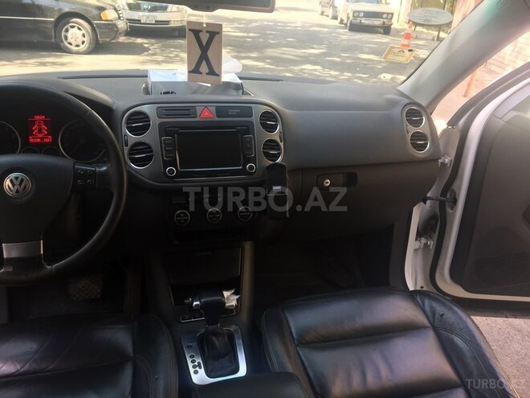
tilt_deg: -25.3
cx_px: 265
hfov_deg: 61.7
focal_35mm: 29
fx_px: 444
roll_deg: -6.0
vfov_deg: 48.2
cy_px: 199
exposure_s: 1/100
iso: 50
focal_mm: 4.15
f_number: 2.2
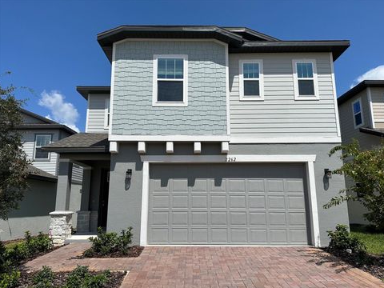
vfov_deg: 54.9
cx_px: 195
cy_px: 147
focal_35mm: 25
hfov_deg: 69.4
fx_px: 277
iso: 80
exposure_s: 1/9709
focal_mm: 6.86
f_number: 1.78
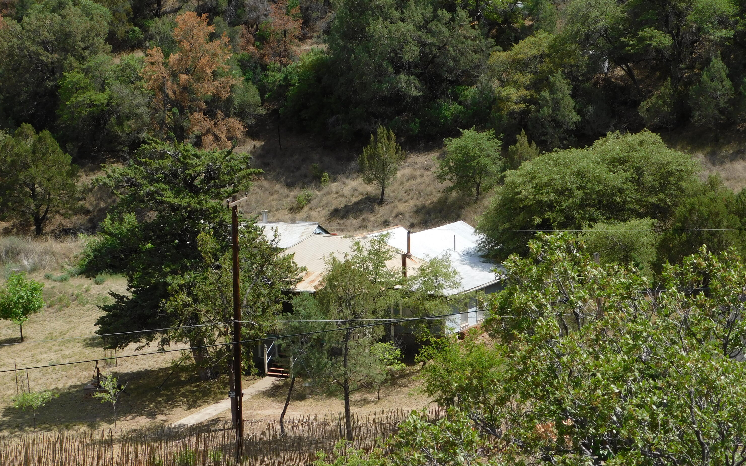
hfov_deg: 27.1
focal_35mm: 76
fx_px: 1545
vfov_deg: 17.1
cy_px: 281
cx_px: 373
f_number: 4.3
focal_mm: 12.6
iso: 125
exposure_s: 1/800
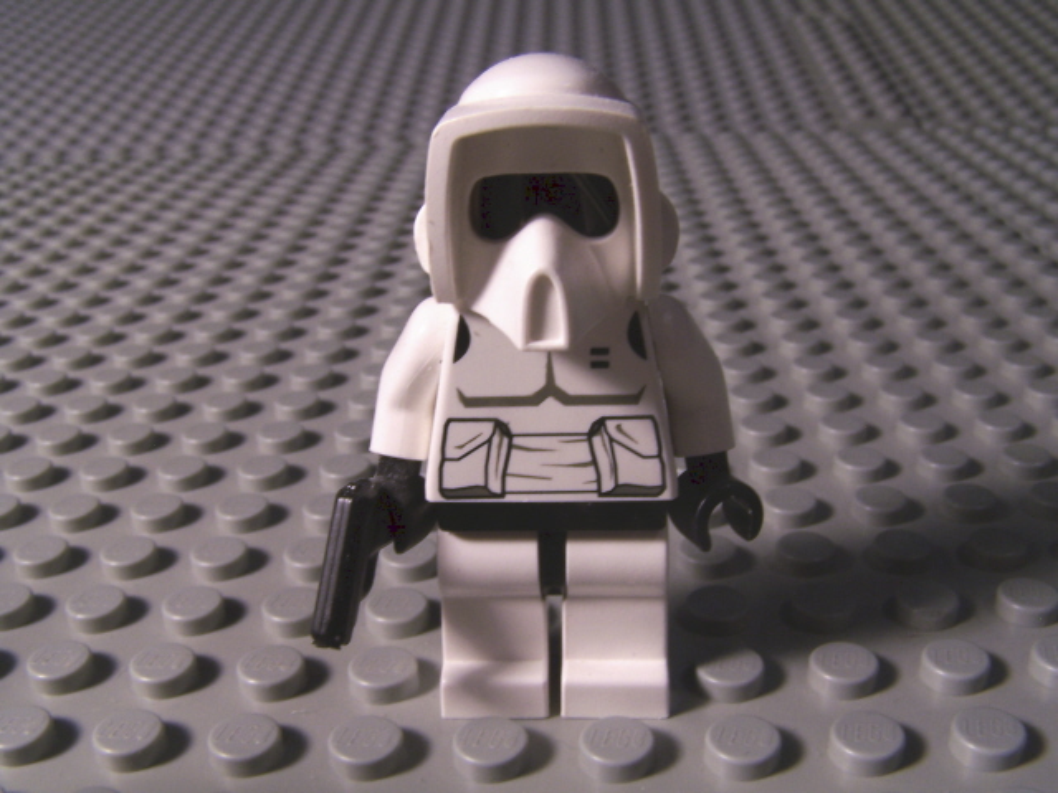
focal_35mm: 38
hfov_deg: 49.0
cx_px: 529
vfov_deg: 37.7
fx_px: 1161
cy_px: 396
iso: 80
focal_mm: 6.3
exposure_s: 1/8
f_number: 8
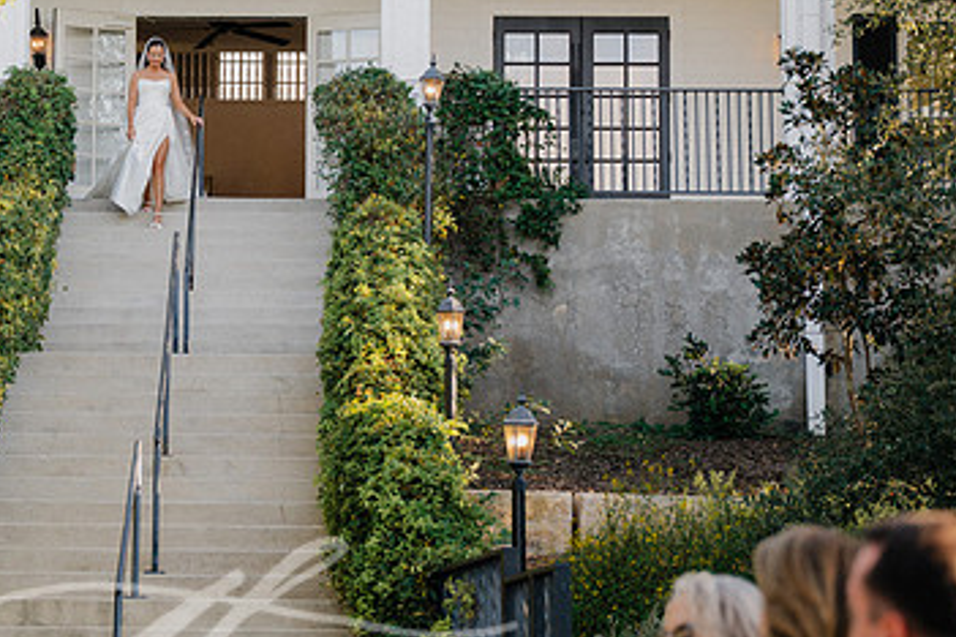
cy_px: 255
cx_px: 243
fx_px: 3266
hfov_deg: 16.6
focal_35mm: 123
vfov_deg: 11.1
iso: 200
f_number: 2.8
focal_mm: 60
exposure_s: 1/1000
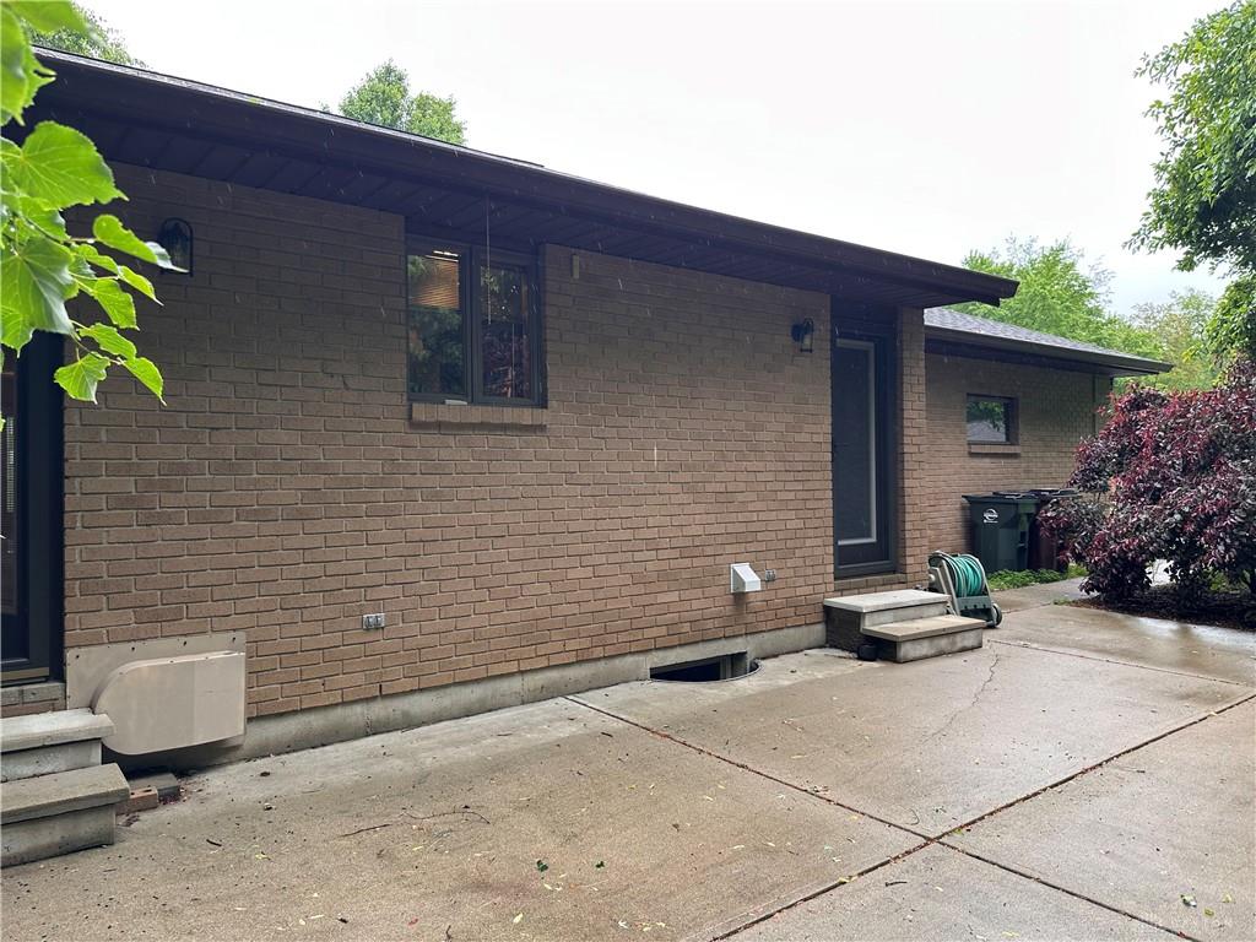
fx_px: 871
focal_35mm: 24
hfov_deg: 71.6
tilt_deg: +0.9
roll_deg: +0.9
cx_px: 628
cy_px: 471
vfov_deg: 56.8
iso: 64
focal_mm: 6.86
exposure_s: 1/243
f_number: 1.78
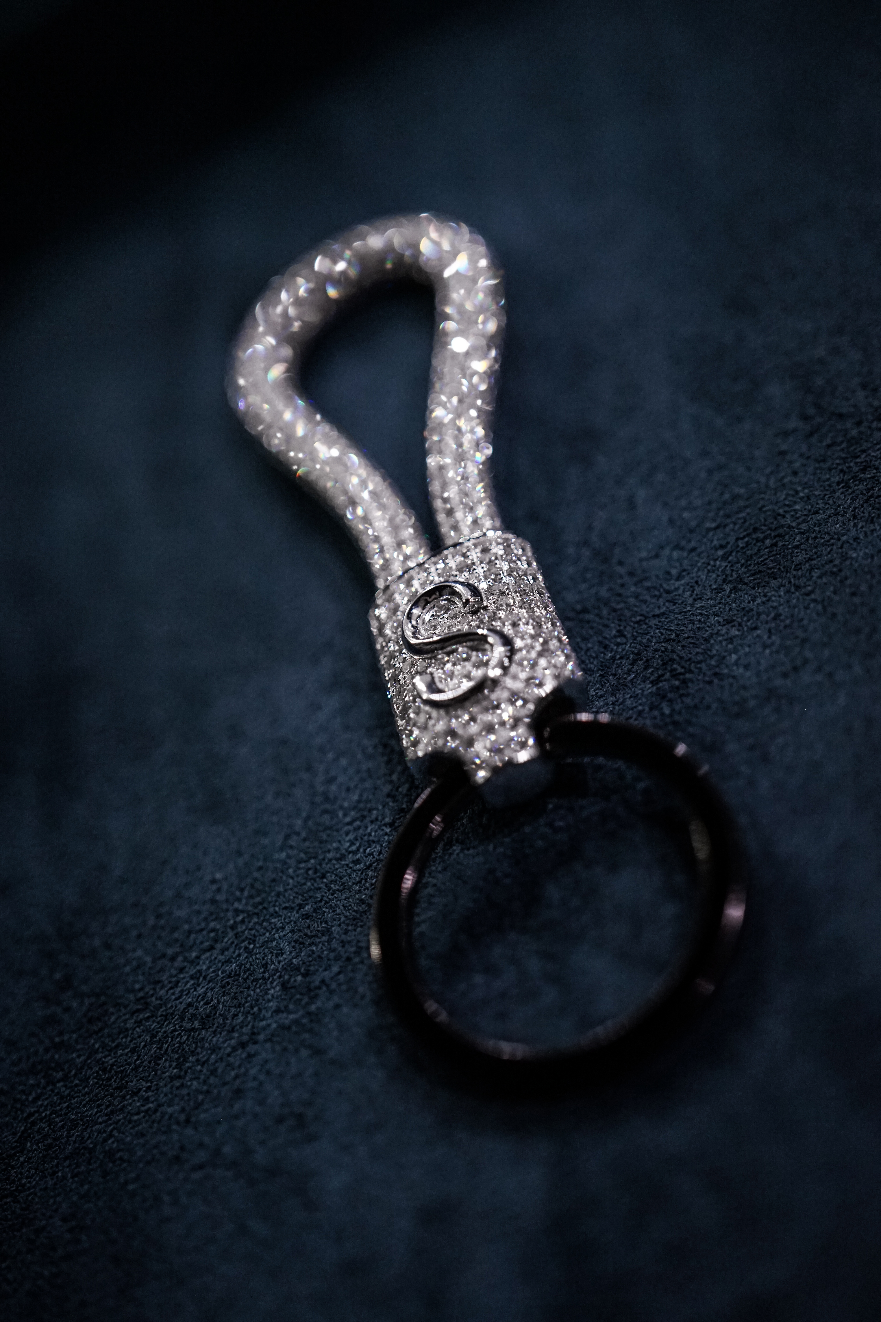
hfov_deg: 27.0
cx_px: 440
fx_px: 1835
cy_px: 661
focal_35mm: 50
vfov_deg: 39.6
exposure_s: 1/100
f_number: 2.8
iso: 2500
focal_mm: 50
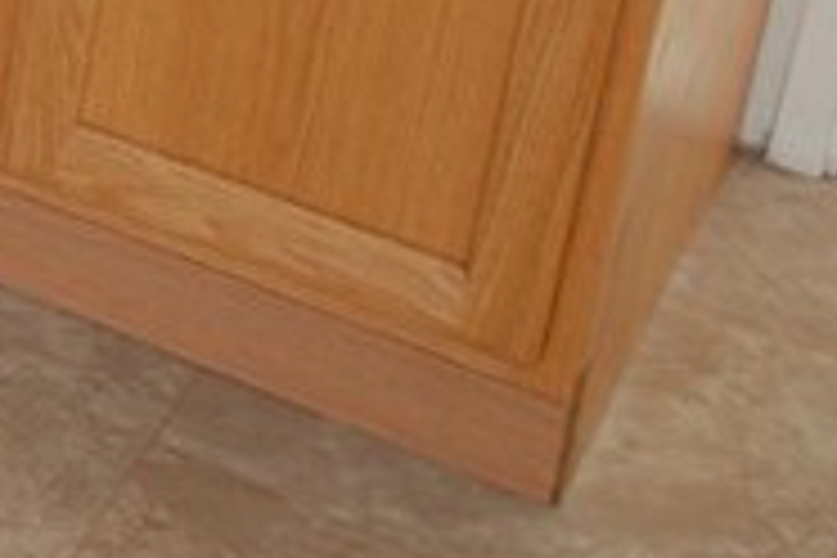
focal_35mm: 149
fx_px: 3464
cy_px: -947
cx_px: -1364
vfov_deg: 8.2
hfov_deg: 10.9
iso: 200
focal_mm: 18
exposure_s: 1/60
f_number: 3.5
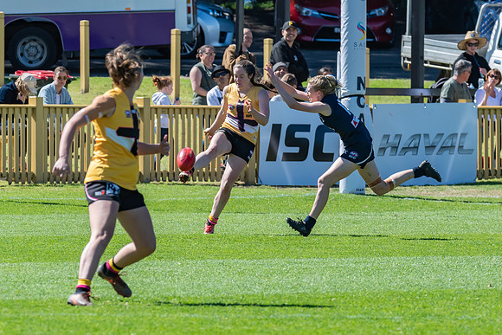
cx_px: 238
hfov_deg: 3.8
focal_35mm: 542
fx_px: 7560
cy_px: 187
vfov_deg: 2.5
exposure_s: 1/1250
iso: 800
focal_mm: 320
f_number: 10
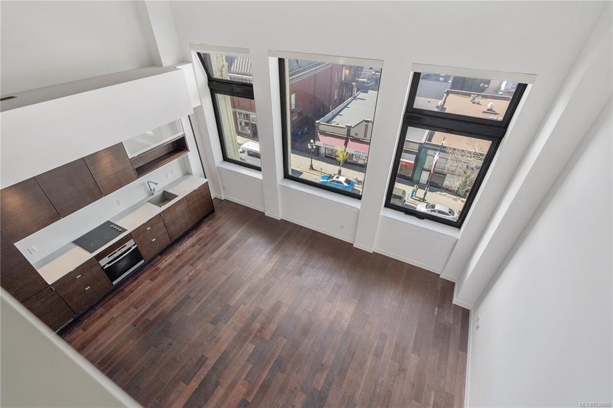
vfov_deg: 73.7
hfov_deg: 96.8
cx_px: 306
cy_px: 204
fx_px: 272
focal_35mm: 16
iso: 250
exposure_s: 1/50
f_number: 4
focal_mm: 16
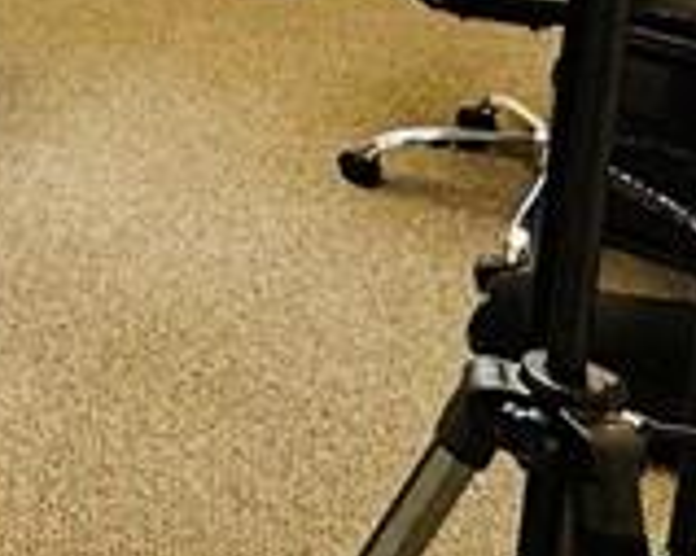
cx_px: -486
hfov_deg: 18.1
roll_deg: -1.0
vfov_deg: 15.1
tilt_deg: -10.8
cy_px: -447
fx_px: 1812
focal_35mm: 88
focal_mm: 2.22
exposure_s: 1/120
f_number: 2.2
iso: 160
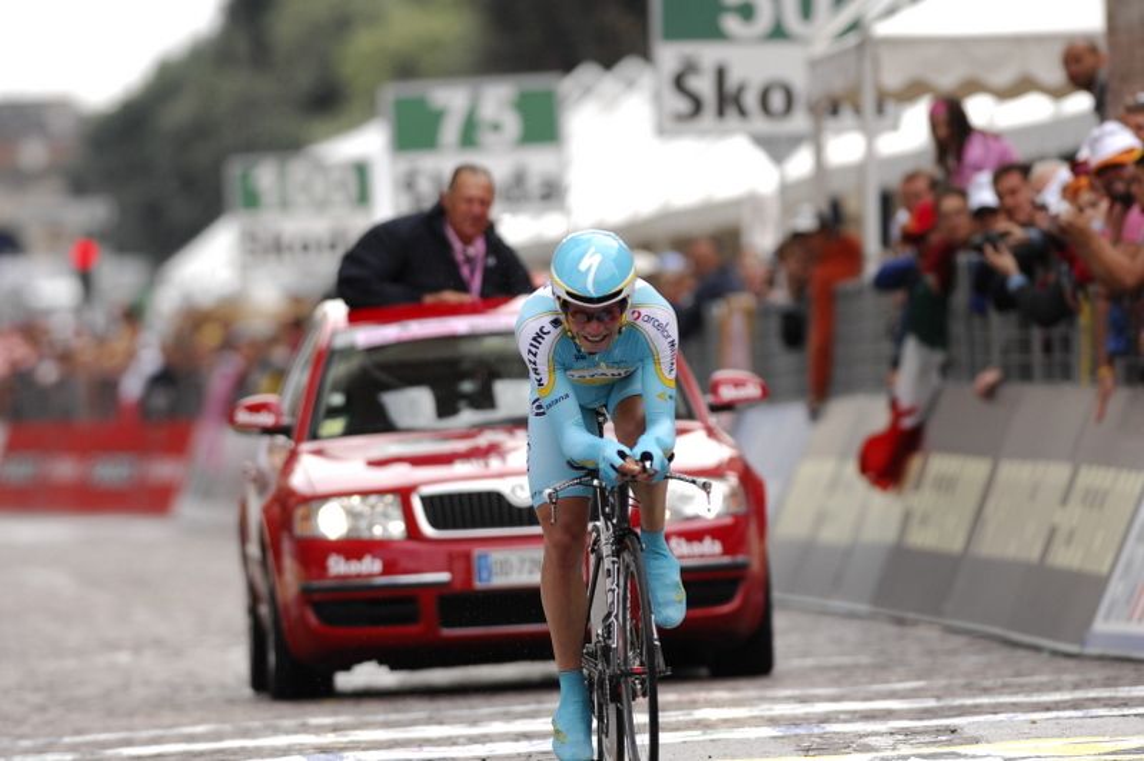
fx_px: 14288
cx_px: 572
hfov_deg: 4.6
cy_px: 380
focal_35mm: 450
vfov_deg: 3.0
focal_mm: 300
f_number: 3.8
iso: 400
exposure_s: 1/1000
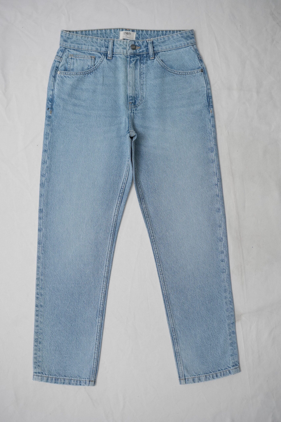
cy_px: 211
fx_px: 410
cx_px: 140
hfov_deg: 37.9
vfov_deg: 54.4
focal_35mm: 35
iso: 400
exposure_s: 1/125
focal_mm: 35
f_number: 4.5
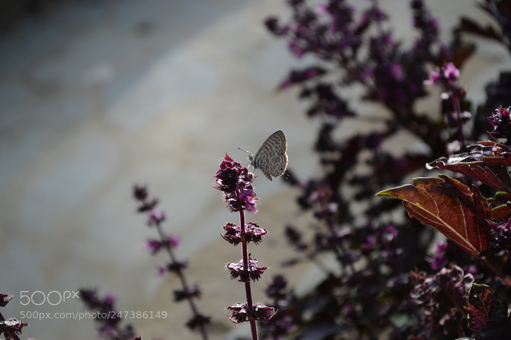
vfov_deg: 16.5
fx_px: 1171
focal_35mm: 82
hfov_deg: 24.6
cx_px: 256
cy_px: 170
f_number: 7.1
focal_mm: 55
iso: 100
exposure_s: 1/160
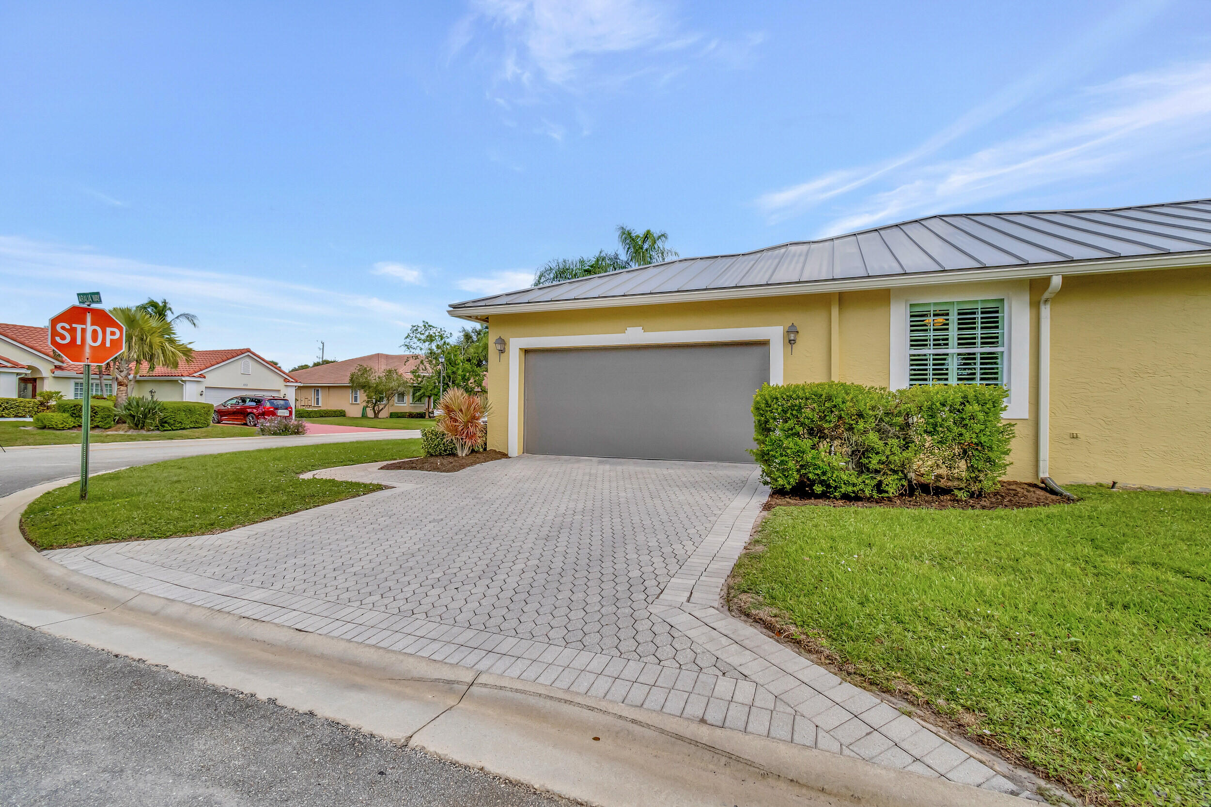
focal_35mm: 15
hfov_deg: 100.4
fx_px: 505
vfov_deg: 77.3
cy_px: 404
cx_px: 606
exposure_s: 1/2000
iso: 500
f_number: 8
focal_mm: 10
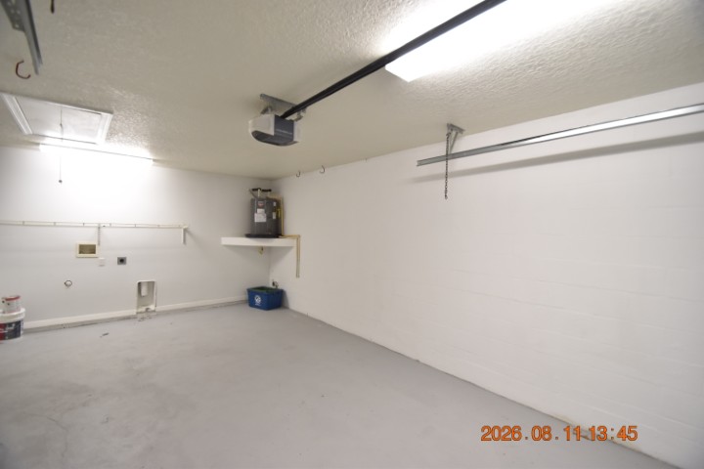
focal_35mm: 15
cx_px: 352
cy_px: 234
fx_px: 293
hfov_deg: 100.4
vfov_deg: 77.3
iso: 800
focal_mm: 10
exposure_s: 1/45
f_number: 3.5
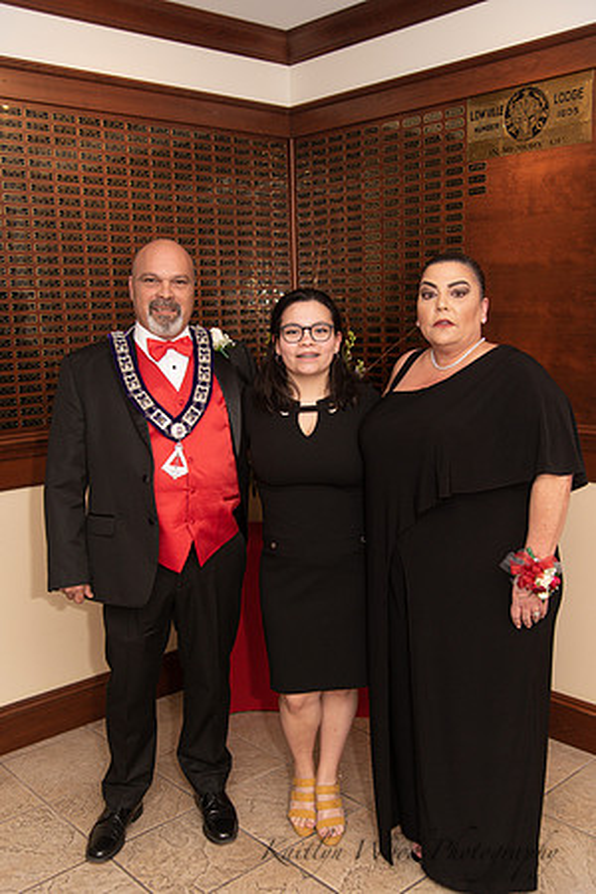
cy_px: 447
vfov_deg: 54.4
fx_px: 869
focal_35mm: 35
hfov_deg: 37.9
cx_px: 298
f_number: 4
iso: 800
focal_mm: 35
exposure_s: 1/200
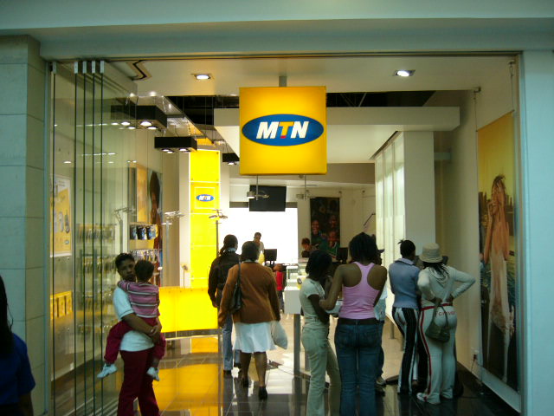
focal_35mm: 35
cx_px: 277
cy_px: 208
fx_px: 560
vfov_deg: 40.7
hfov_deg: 52.6
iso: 100
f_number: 2.8
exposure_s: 1/60
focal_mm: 5.8
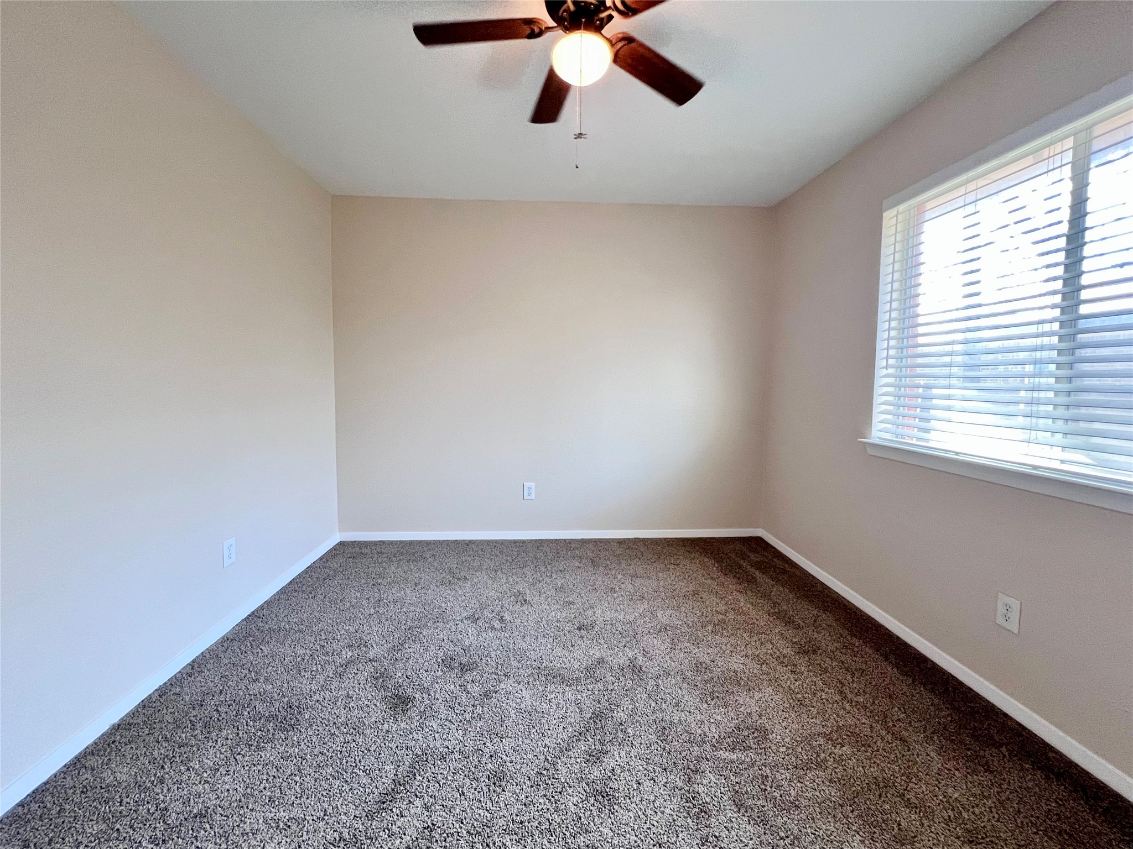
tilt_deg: -6.5
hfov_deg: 106.2
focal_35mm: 13
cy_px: 424
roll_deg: -0.4
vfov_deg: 89.9
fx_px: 425
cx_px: 566
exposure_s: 1/60
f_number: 1.8
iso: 250
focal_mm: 1.57
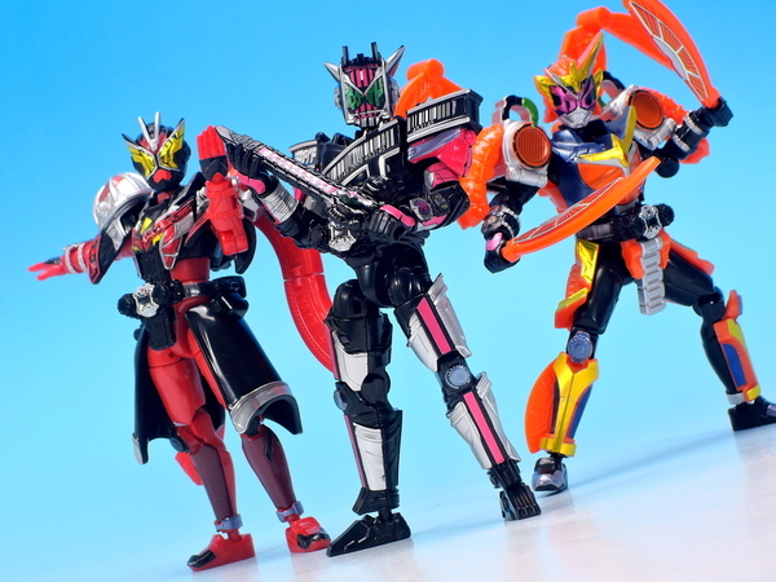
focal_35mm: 105
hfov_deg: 18.7
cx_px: 388
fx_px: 2354
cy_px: 291
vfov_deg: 14.1
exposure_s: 1
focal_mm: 22.4
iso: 80
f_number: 7.3
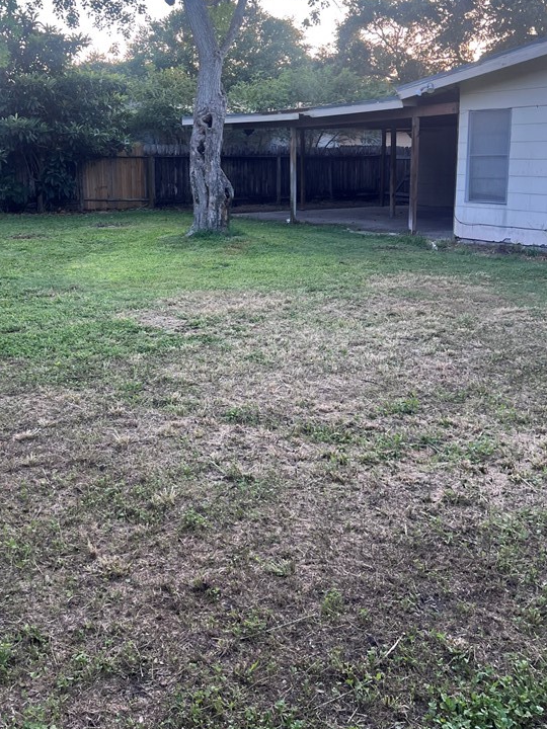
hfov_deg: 38.5
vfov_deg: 49.6
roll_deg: +2.8
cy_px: 268
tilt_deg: -2.9
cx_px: 210
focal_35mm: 37
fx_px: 780
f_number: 1.5
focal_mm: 5.7
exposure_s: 1/180
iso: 40
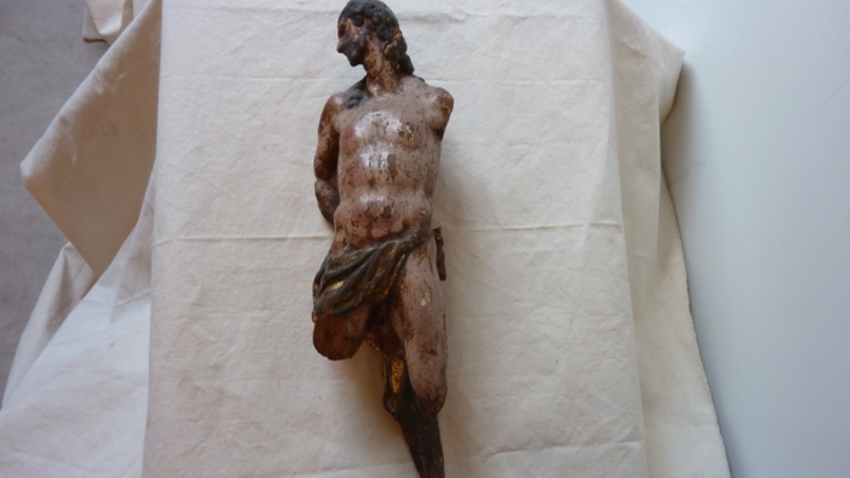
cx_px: 426
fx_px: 744
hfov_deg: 59.5
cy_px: 289
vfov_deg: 35.5
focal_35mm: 33
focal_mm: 5
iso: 100
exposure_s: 1/30
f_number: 3.4
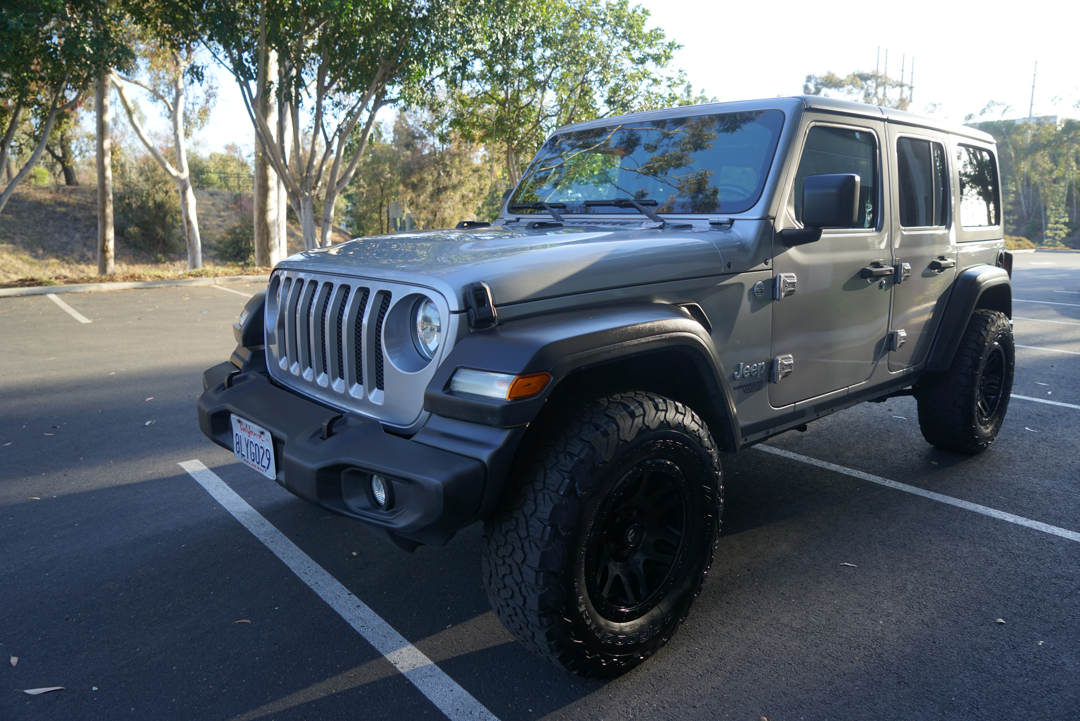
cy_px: 360
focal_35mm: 24
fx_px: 720
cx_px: 540
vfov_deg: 53.2
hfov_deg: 73.7
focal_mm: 24
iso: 125
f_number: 4
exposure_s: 1/160
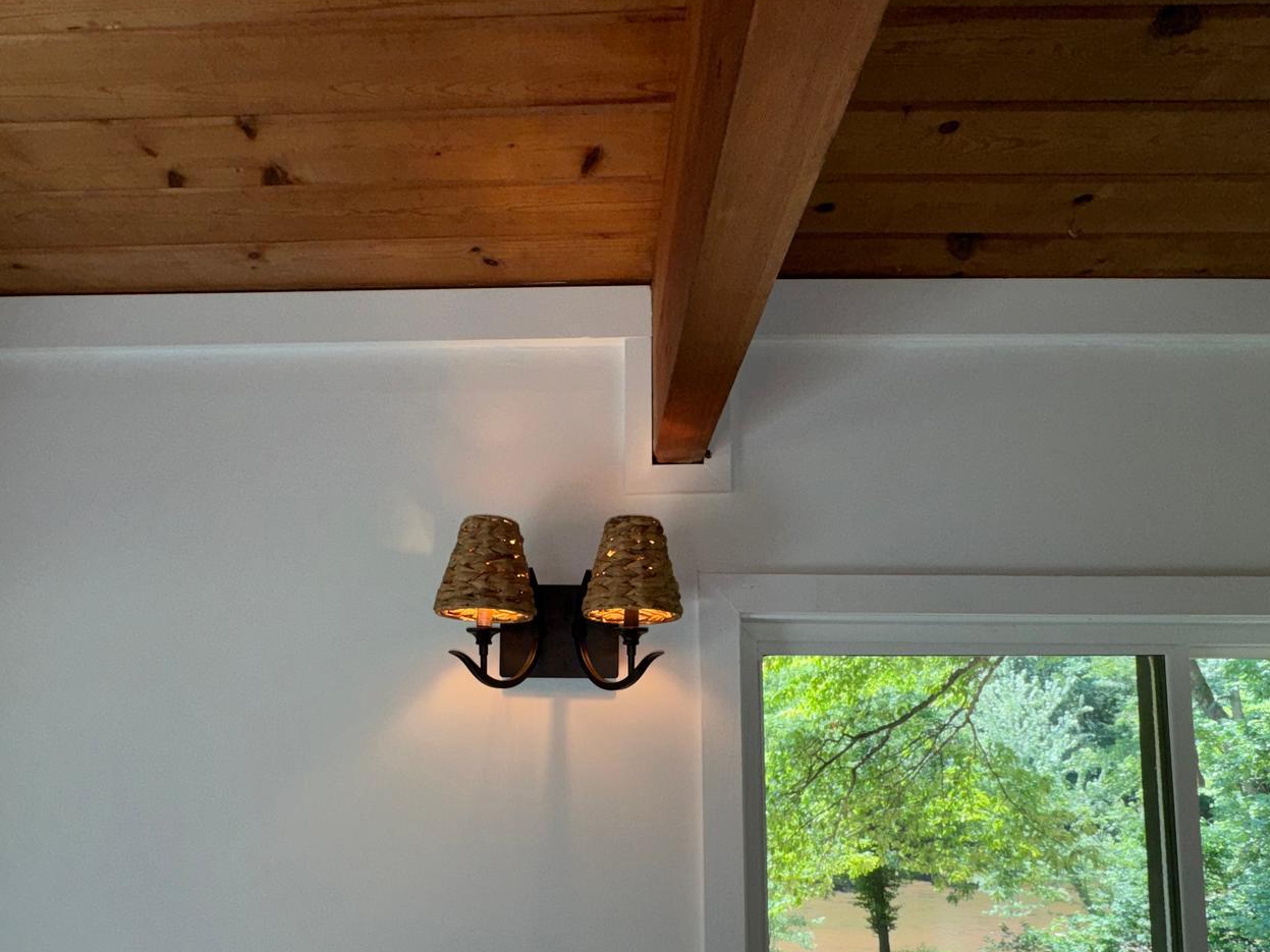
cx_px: 571
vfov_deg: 57.5
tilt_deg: +5.3
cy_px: 641
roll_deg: -1.7
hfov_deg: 73.7
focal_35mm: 23
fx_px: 844
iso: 32
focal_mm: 2.22
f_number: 2.2
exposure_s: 1/122
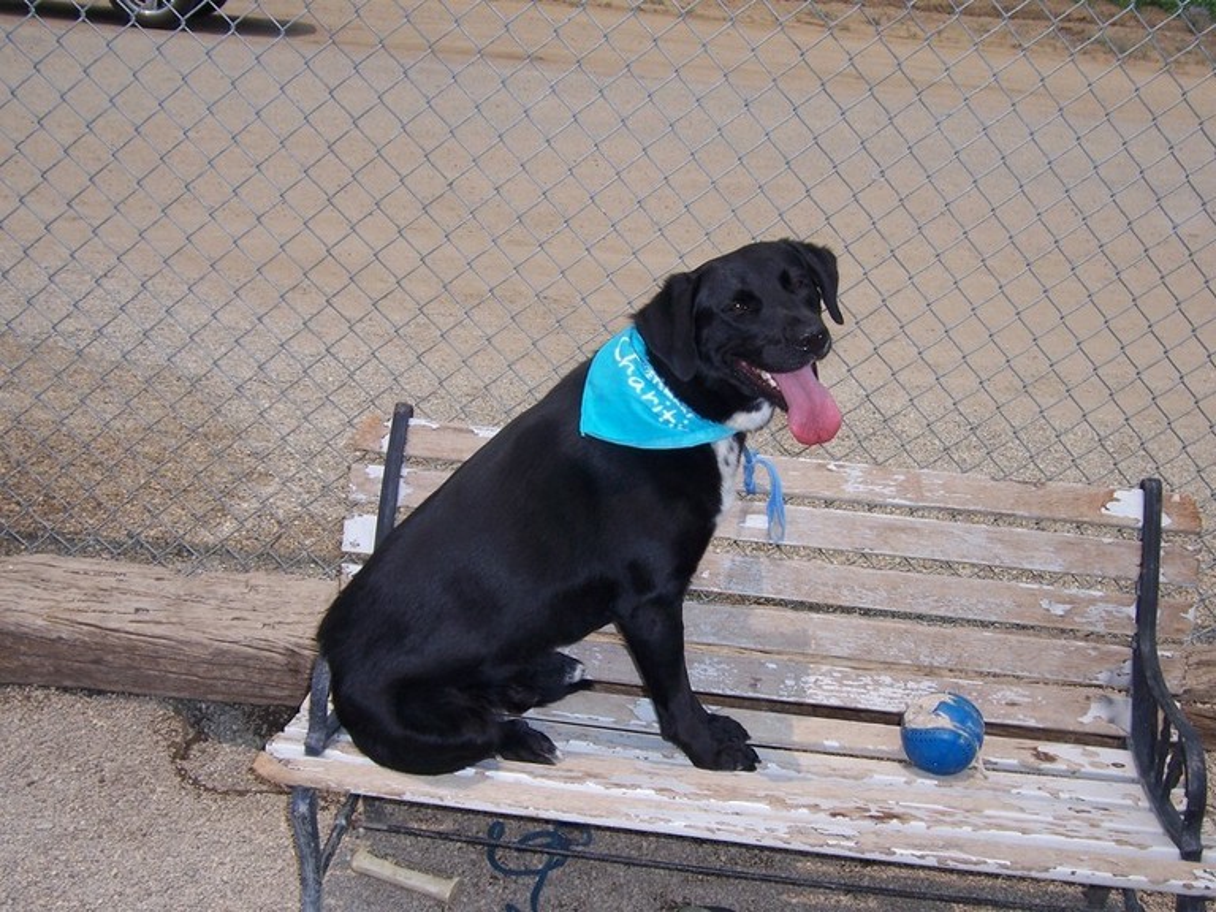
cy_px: 456
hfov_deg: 46.8
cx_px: 608
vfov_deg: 36.0
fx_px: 1405
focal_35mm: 40
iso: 80
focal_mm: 6.7
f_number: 4.8
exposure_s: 1/1000
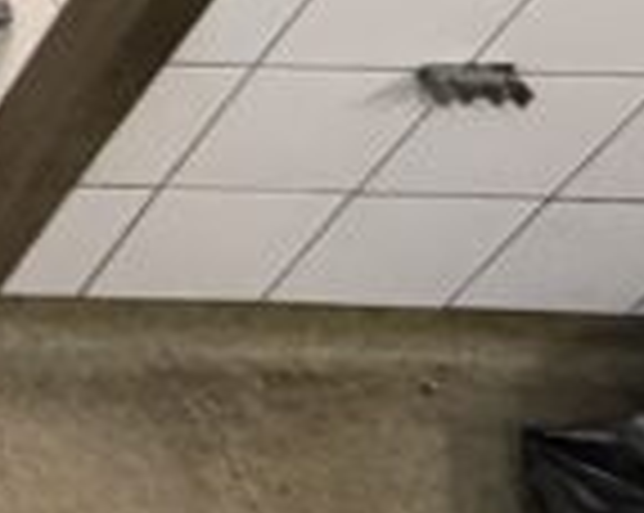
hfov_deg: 12.0
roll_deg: +0.0
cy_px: -374
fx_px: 1865
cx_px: -1184
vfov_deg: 14.1
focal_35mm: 98
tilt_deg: -38.6
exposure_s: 1/50
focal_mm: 2.22
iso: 250
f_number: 2.2
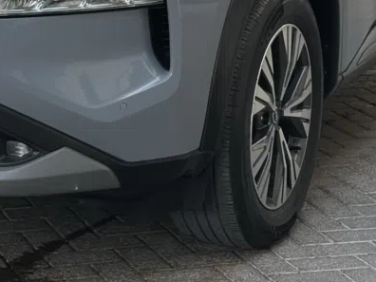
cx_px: 63
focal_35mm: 124
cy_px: -82
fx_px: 1347
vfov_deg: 11.6
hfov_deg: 15.8
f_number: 1.78
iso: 80
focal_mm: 6.86
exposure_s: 1/1019
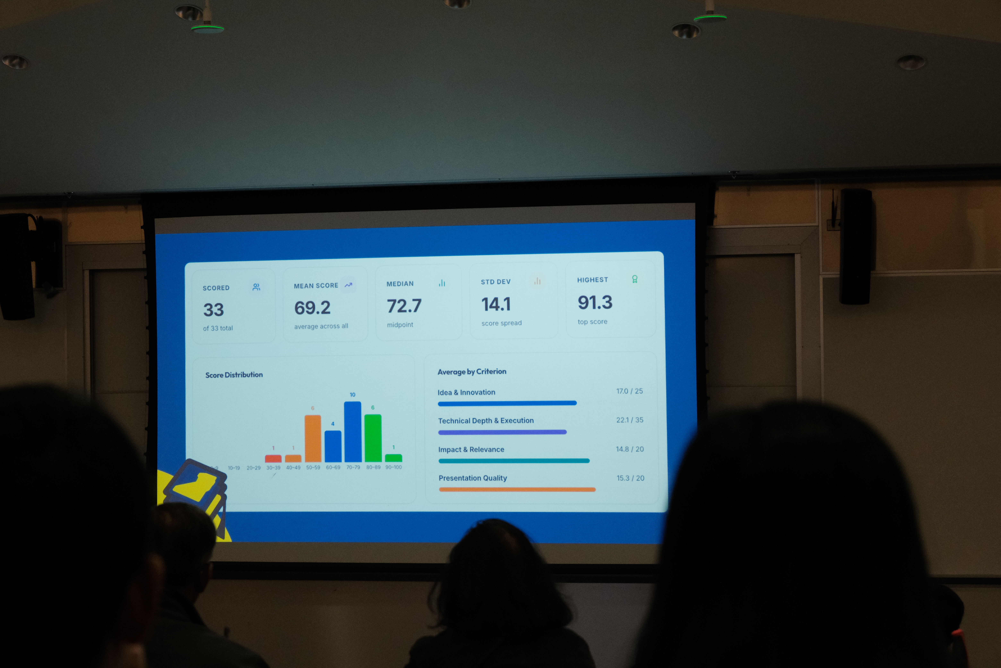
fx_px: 2085
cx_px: 500
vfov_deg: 18.2
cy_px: 334
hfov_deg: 27.0
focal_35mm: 75
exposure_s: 1/500
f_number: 4.8
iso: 3200
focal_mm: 50
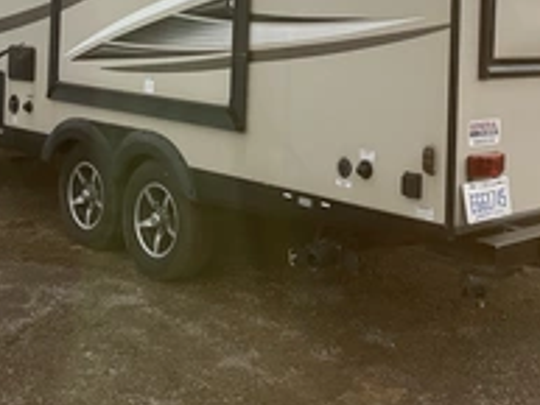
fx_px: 937
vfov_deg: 23.6
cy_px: 14
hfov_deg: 31.9
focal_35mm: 60
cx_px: 358
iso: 25
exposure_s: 1/353
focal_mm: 3
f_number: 1.8
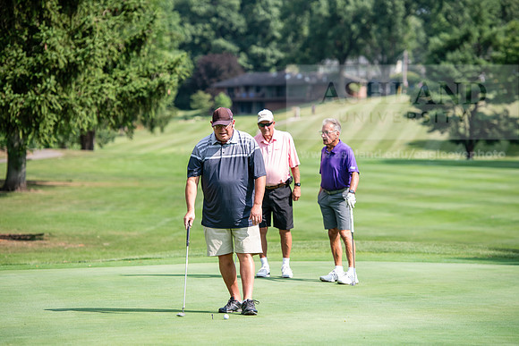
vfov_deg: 9.2
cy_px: 173
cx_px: 260
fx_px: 2163
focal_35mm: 150
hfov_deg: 13.7
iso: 250
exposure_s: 1/1000
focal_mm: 150
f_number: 4
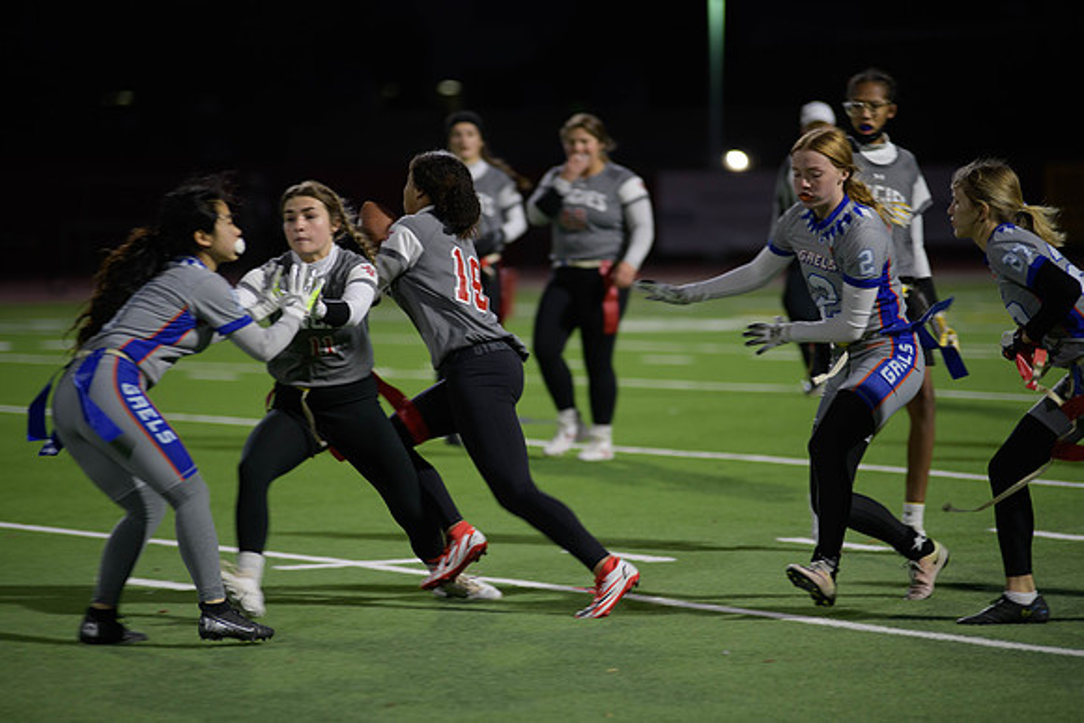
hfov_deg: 11.4
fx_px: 5421
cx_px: 542
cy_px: 362
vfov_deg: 7.6
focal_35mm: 180
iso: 720
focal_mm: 180
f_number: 2.8
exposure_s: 1/200
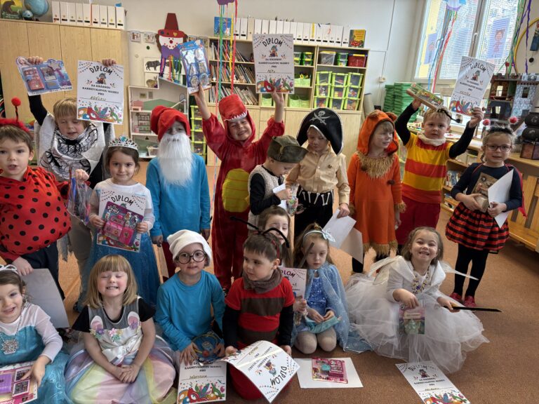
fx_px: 405
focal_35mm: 26
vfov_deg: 53.1
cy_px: 202
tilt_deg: -18.1
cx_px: 270
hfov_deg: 67.3
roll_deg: -3.6
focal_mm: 5.96
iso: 160
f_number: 1.6
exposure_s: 1/100
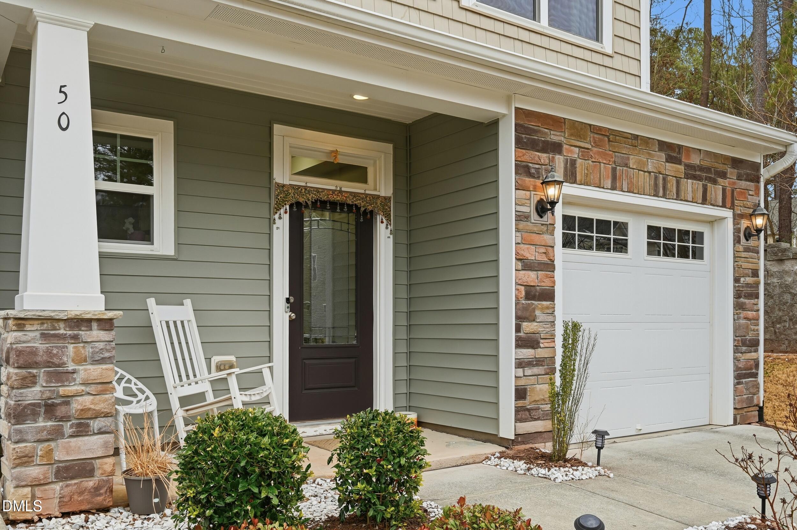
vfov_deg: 43.5
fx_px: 664
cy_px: 265
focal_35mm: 30
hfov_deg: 62.0
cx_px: 398
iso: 250
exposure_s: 1/1600
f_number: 9
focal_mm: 30
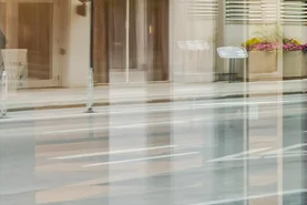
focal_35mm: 104
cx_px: 923
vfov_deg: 13.1
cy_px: 35
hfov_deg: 11.4
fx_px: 887
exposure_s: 1/30
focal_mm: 10
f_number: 7.1
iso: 100
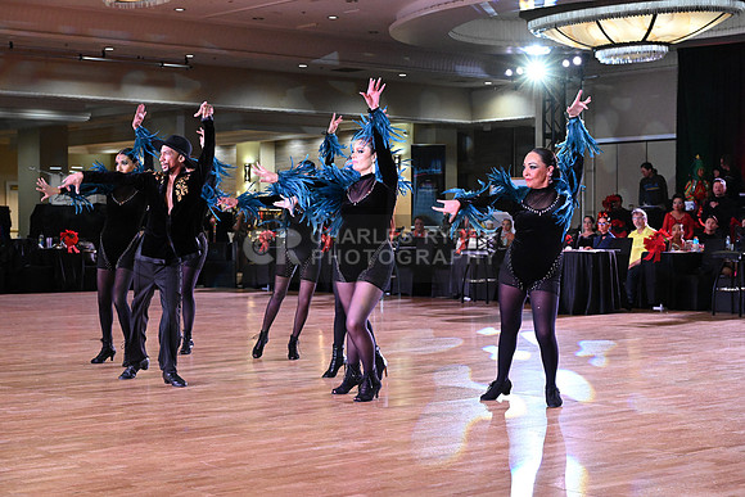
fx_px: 1304
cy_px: 248
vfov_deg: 21.6
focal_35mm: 63
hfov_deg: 31.9
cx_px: 372
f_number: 5.6
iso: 6400
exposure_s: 1/320
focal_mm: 63
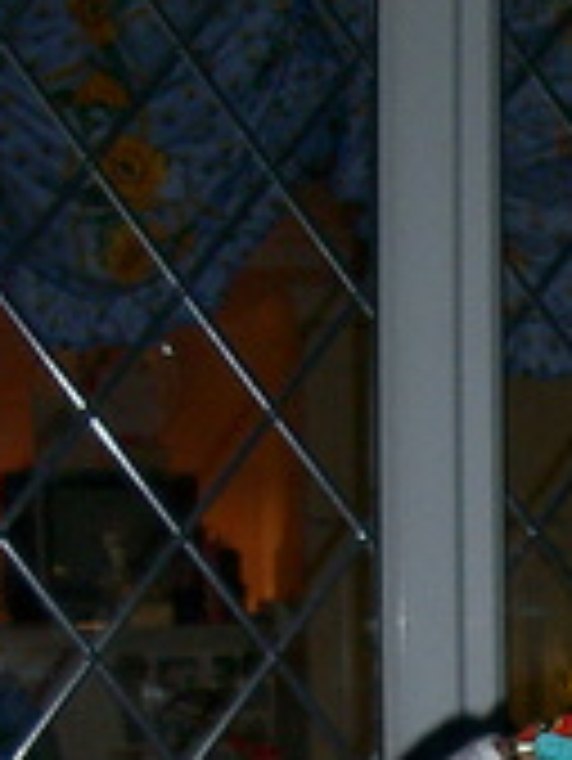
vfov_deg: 15.8
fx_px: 2707
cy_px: 697
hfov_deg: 11.5
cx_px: 872
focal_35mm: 123
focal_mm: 5.8
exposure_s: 1/40
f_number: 2.6
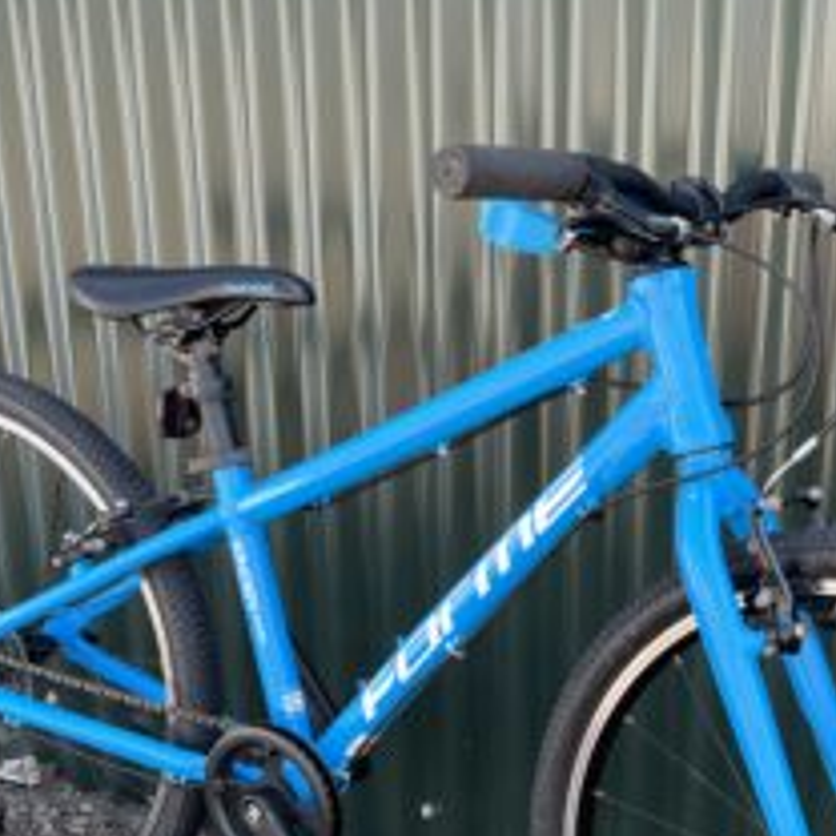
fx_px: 1448
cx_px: 719
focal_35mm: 53
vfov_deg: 31.7
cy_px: 615
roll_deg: -3.4
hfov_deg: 31.0
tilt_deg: -20.3
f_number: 1.6
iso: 40
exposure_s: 1/159
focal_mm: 5.1
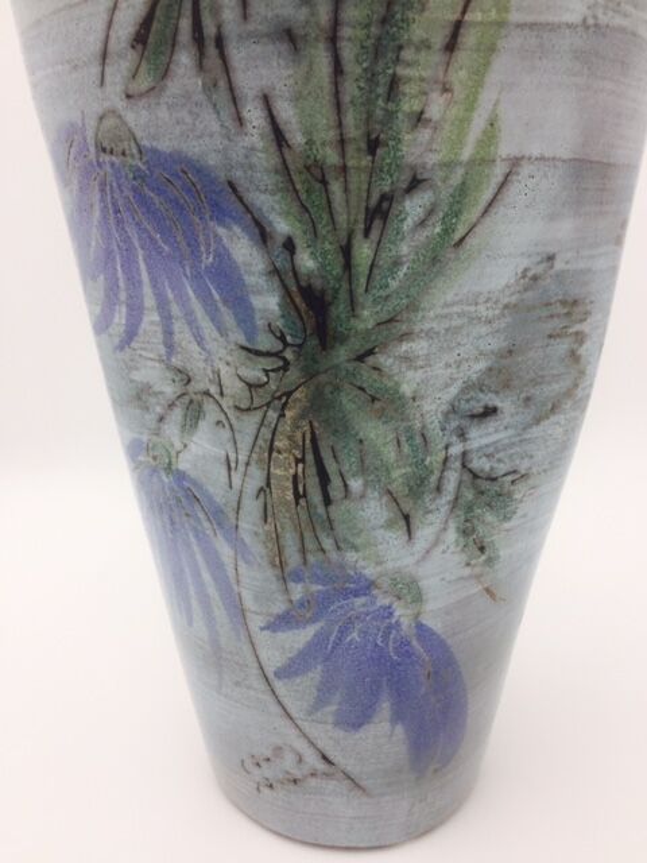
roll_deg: +1.9
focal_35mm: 29
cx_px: 324
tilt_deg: -17.9
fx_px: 723
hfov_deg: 48.2
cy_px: 432
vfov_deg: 61.7
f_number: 2.2
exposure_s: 1/246
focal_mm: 4.15
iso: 32
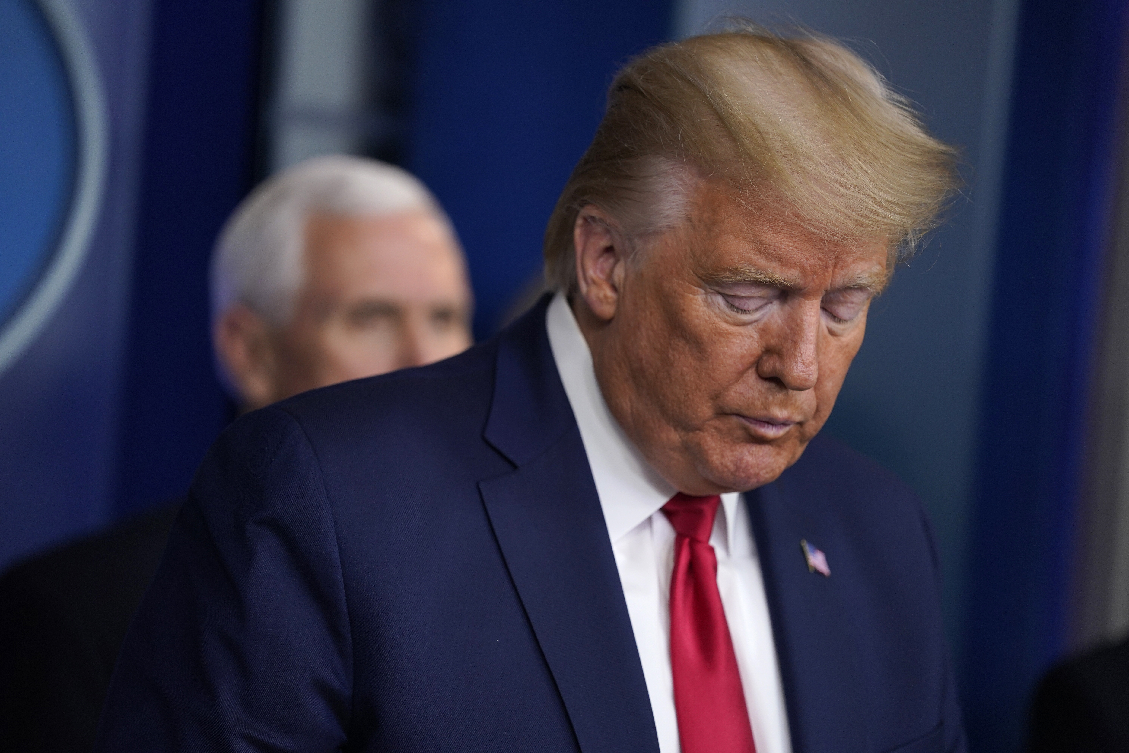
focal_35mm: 200
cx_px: 564
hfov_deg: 10.3
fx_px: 6272
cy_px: 376
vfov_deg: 6.9
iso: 1000
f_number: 2.8
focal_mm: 200
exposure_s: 1/640
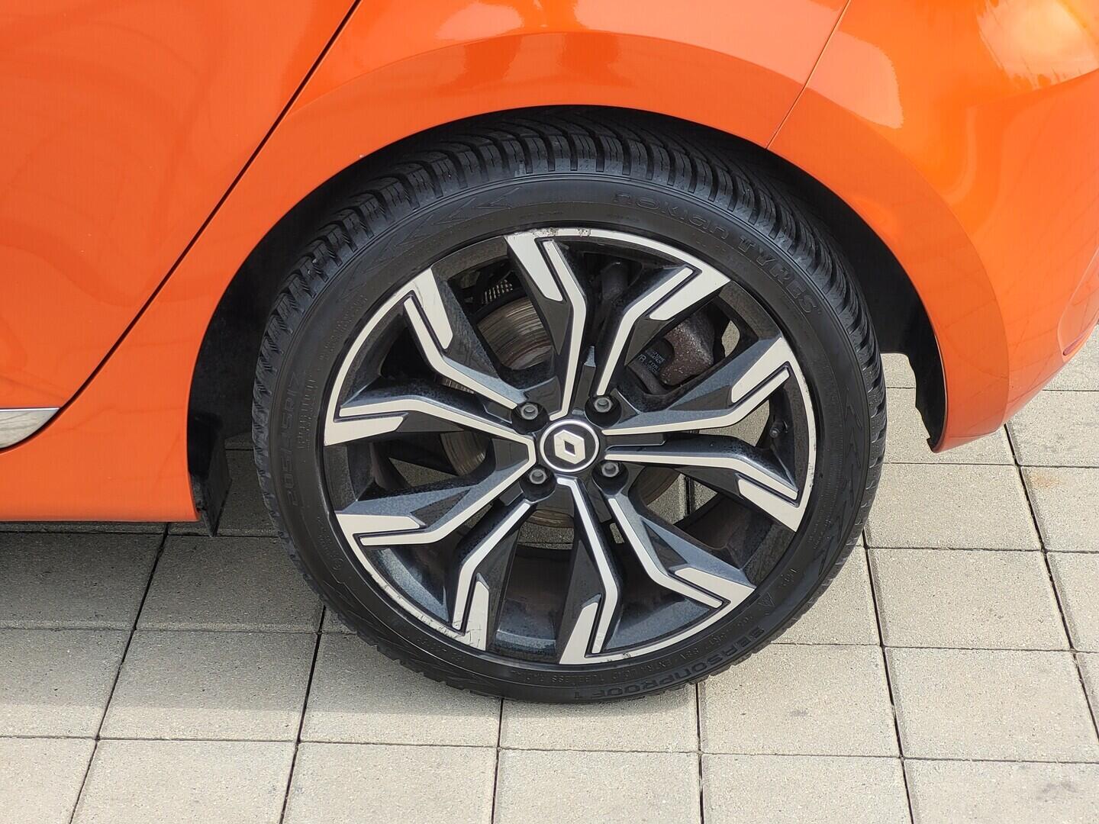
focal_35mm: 76
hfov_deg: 25.7
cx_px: 550
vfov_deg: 19.4
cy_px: 412
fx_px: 2413
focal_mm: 7.12
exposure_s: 1/364
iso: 25
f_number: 2.4
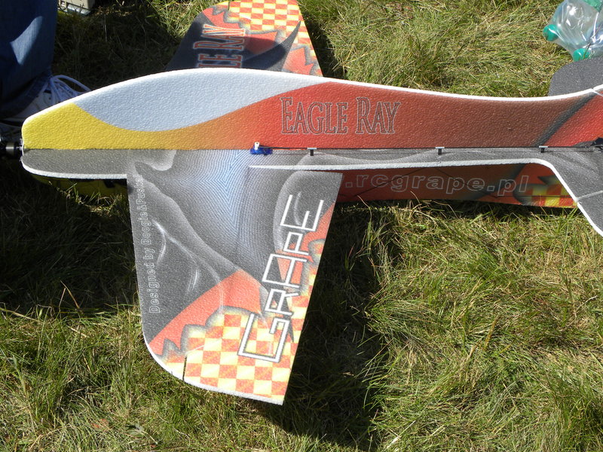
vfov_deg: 22.3
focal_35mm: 66
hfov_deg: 29.4
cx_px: 302
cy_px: 226
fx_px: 1150
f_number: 5.6
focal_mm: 11.8
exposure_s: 1/258
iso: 64
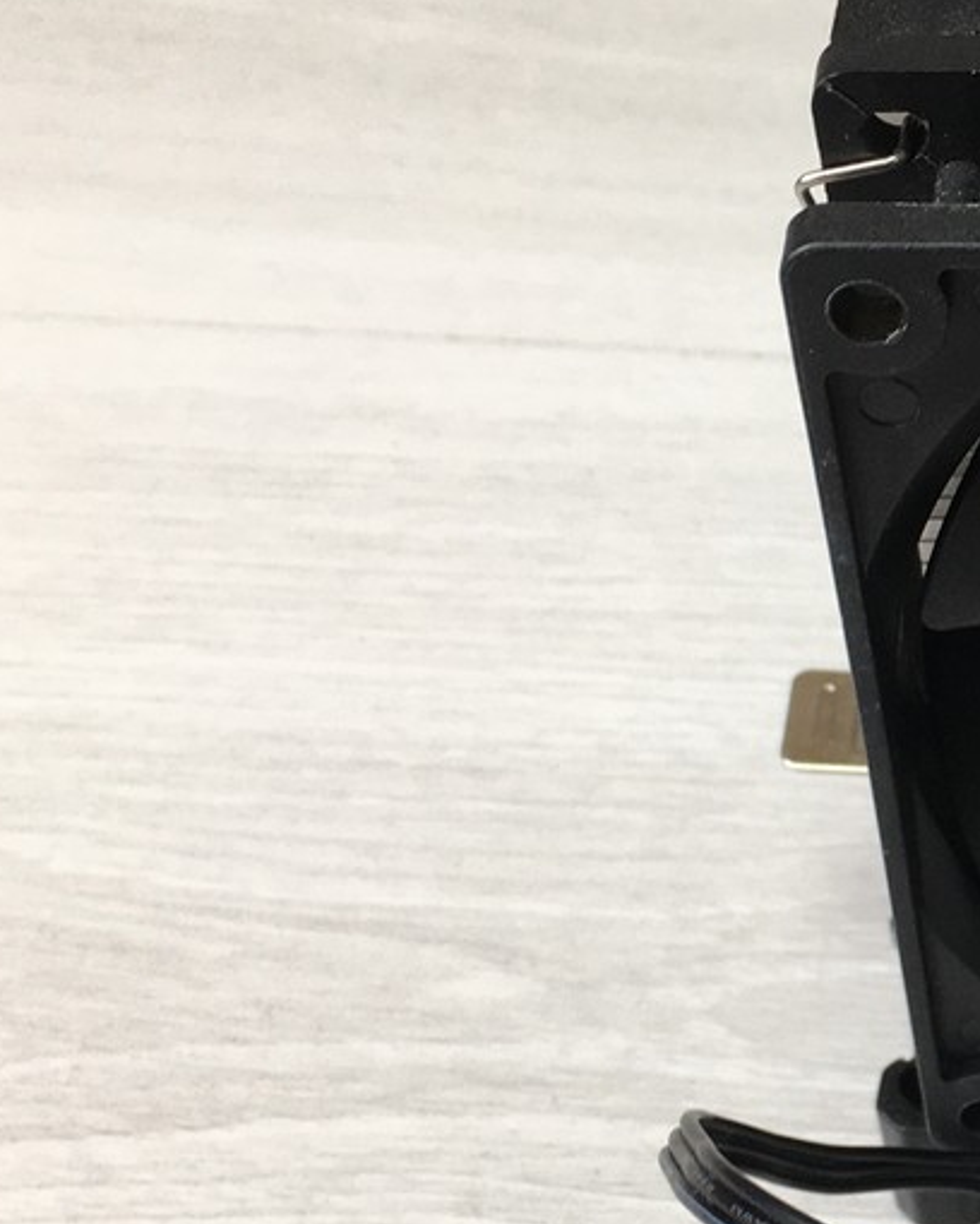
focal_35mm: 80
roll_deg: -2.2
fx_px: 2900
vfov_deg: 23.8
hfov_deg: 16.8
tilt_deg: -44.5
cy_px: 780
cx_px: 1597
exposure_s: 1/50
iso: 25
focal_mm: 4.15
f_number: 2.2
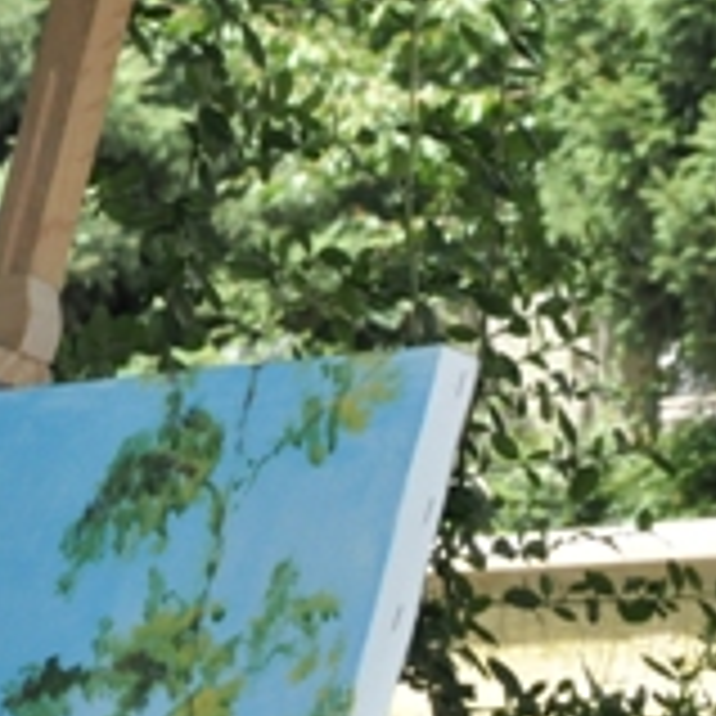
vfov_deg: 6.7
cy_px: 952
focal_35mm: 257
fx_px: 6014
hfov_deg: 6.6
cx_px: -707
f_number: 13
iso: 800
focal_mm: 50
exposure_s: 1/200
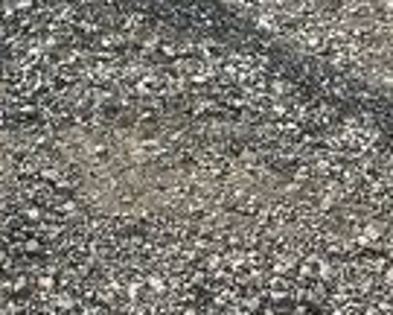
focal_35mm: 84
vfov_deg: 17.6
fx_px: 977
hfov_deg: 21.6
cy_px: -32
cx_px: -38
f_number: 1.8
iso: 25
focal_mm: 3
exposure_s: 1/353
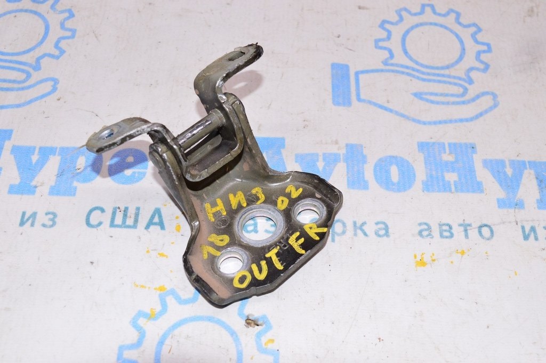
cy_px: 182
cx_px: 273
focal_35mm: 45
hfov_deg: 43.6
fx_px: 682
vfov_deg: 29.8
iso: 1600
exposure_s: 1/160
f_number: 8
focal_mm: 30
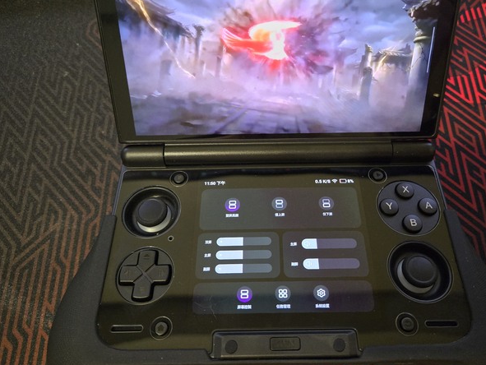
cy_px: 156
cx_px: 266
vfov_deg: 49.6
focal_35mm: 28
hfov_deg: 63.3
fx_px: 393
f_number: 1.8
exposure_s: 1/120
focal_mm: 5.4
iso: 800
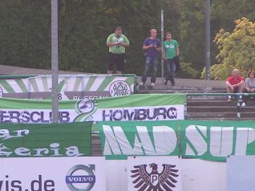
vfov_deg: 2.2
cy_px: 71
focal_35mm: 682
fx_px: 5020
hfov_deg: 2.9
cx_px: 51
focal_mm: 41.4
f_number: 3.5
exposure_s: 1/320
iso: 100
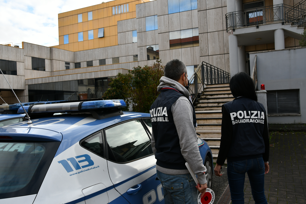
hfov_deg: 57.2
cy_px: 102
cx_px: 153
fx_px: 280
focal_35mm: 33
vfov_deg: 40.0
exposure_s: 1/250
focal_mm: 22
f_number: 8
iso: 200
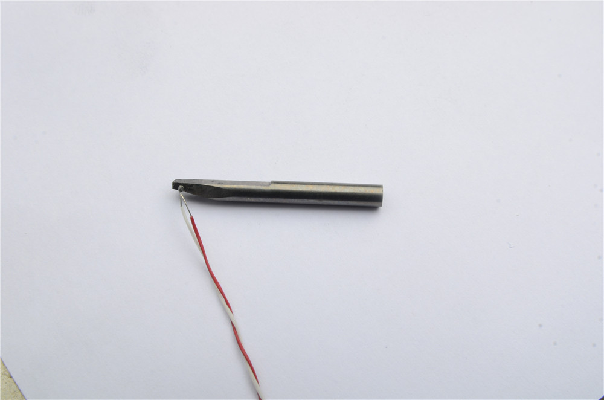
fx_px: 1256
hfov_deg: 27.0
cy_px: 200
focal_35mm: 75
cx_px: 302
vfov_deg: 18.1
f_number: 16
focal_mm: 50
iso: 100
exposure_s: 1/20
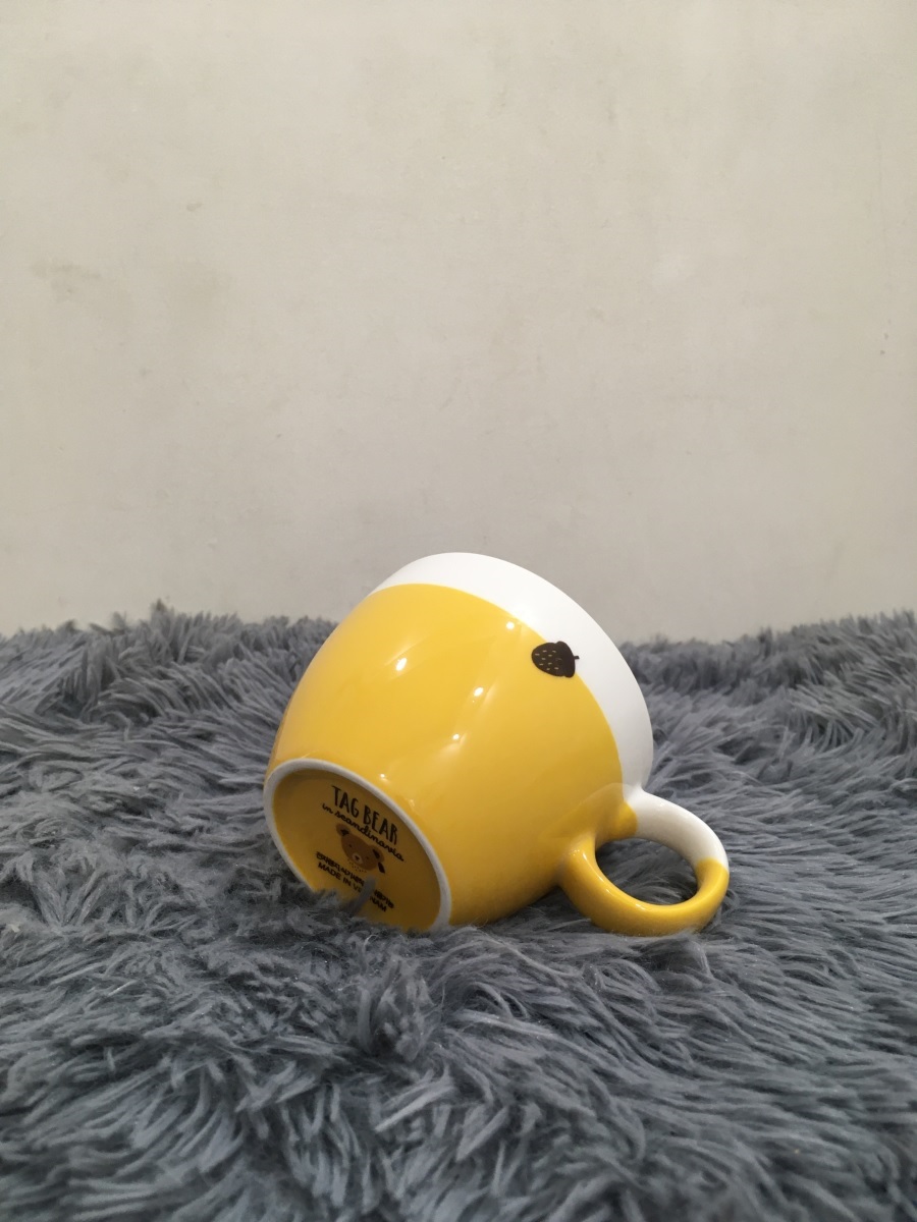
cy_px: 611
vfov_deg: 61.7
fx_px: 1024
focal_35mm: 29
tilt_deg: -12.2
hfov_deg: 48.2
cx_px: 458
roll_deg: -1.1
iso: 100
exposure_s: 1/33
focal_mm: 4.15
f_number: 2.2
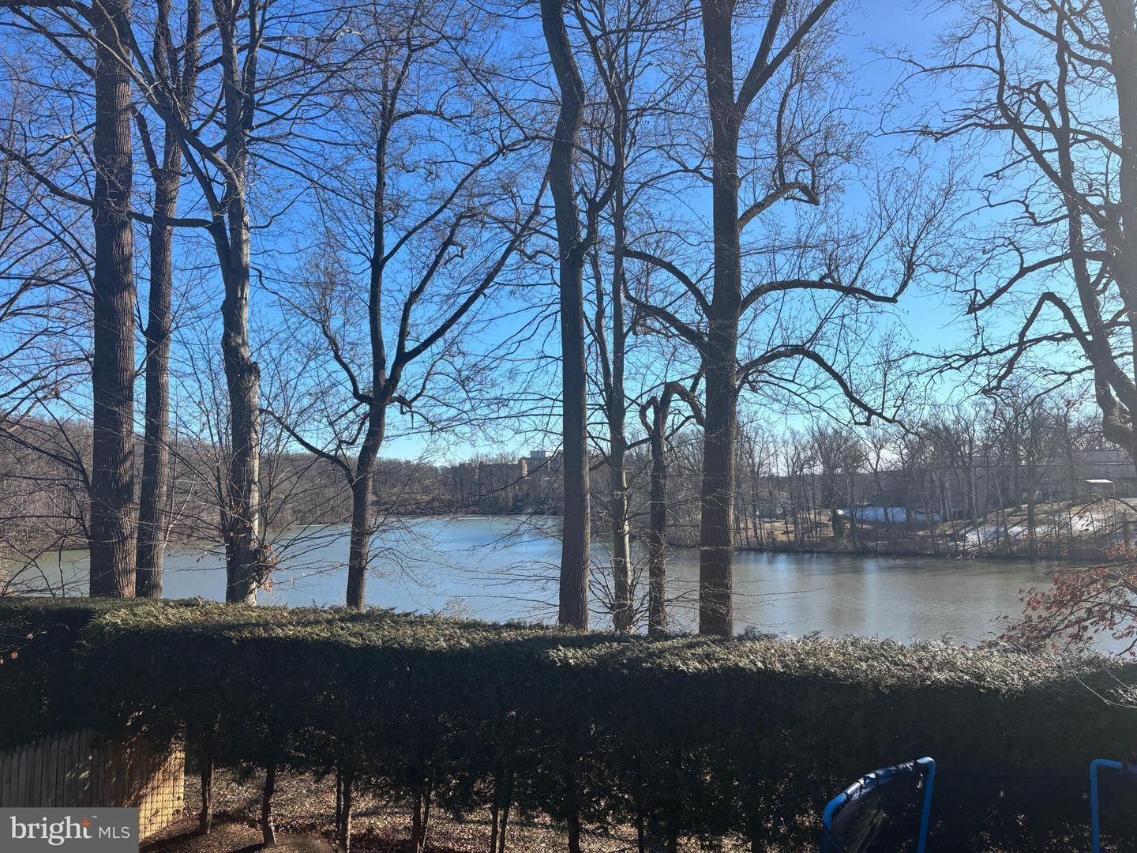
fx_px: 854
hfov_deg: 67.3
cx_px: 568
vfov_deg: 53.1
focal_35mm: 26
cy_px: 426
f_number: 1.6
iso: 50
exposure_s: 1/2639
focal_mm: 5.96
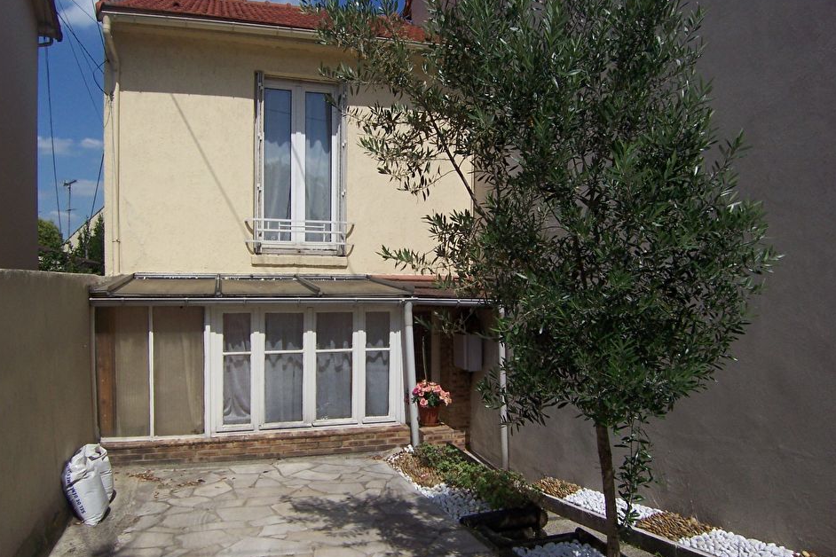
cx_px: 399
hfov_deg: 69.4
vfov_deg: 49.5
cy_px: 300
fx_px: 604
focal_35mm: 26
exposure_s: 1/640
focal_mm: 3.8
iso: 64
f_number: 5.6
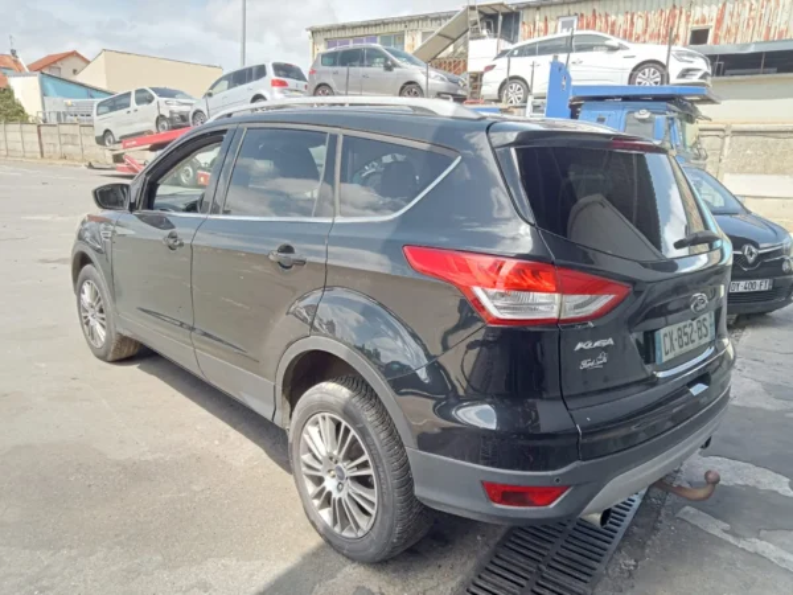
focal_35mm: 28
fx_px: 641
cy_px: 298
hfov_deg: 63.4
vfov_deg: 49.7
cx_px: 396
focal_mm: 3.46
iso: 100
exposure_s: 1/144
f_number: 2.2
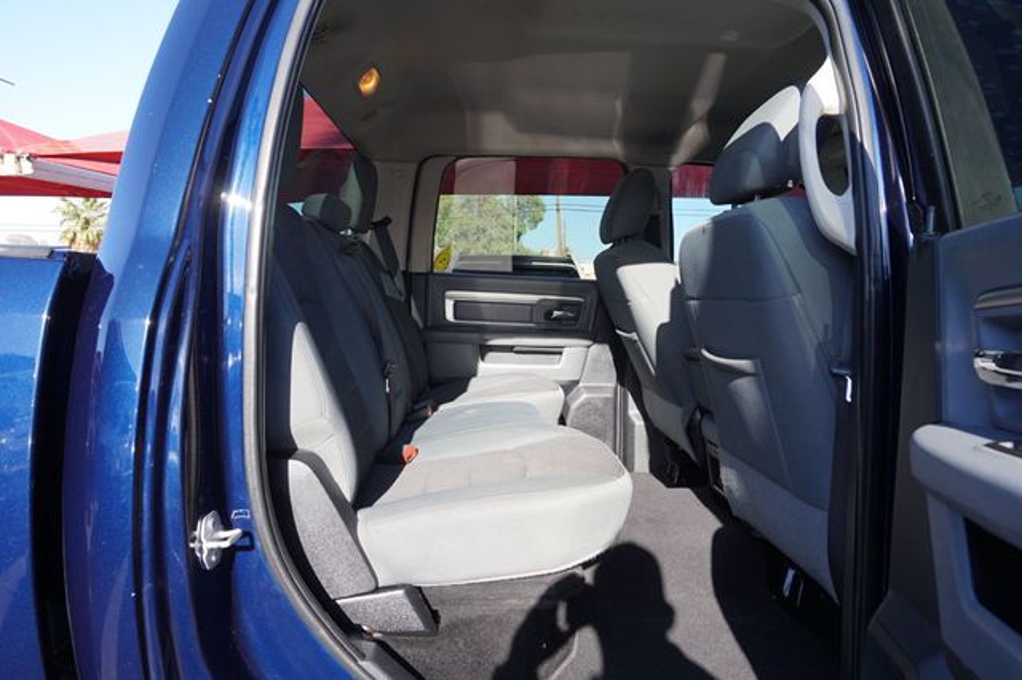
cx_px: 511
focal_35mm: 24
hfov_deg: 73.8
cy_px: 340
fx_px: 681
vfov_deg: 53.1
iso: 100
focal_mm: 16
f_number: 6.3
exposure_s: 1/80
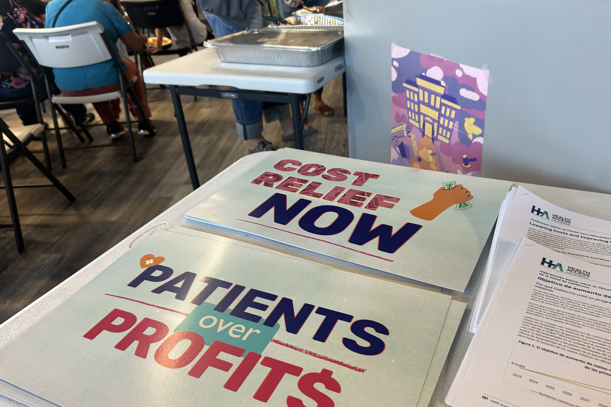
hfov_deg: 65.5
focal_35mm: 28
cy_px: 219
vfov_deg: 46.4
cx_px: 302
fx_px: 475
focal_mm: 5.7
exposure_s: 1/60
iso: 80
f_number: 1.5
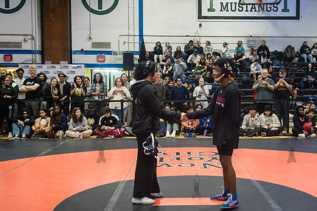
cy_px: 114
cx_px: 196
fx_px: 423
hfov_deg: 40.8
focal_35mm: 48
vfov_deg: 28.1
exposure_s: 1/400
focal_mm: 35
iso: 6400
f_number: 4
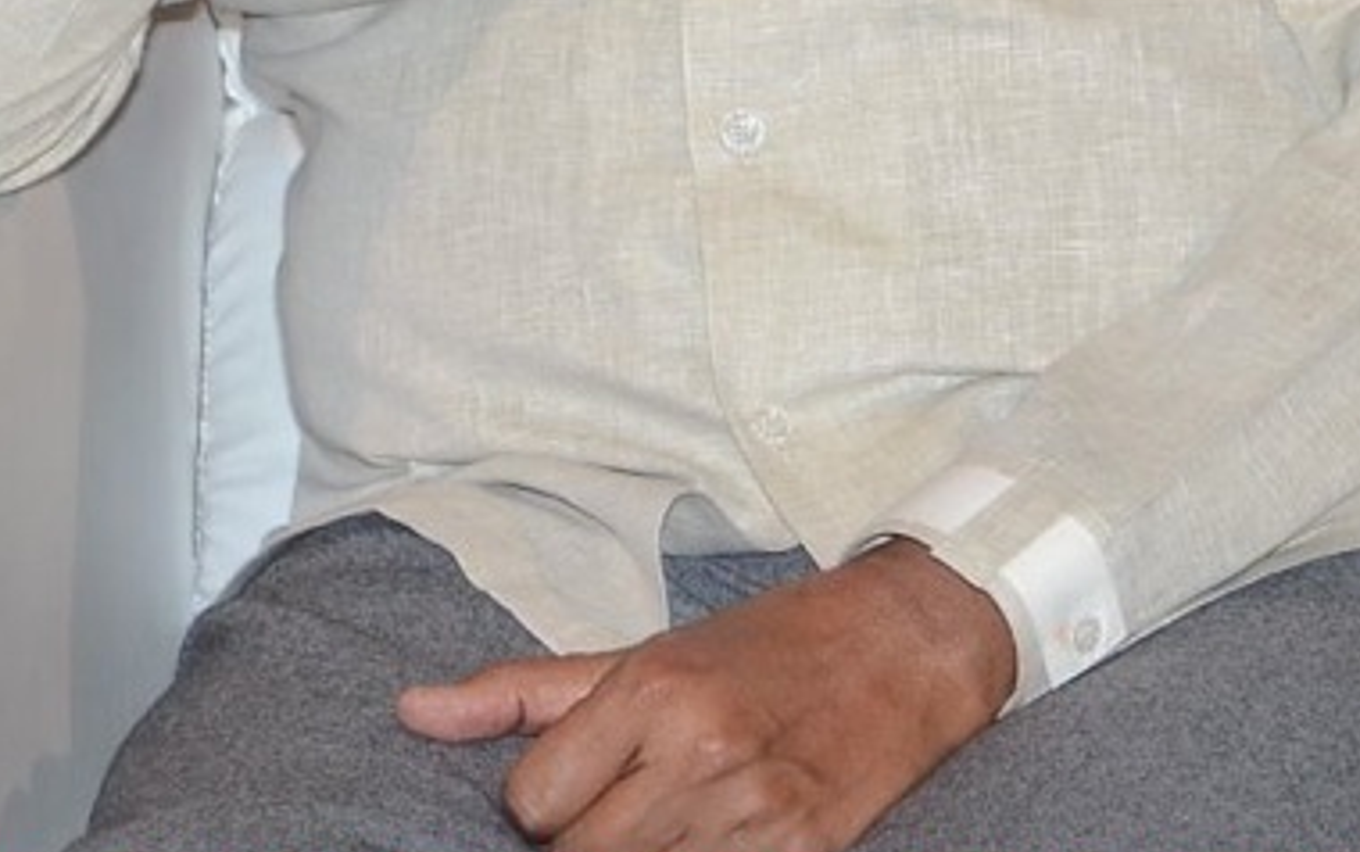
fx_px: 20314
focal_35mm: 548
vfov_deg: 2.4
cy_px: -385
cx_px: 1797
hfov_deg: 3.8
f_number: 6.3
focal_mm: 105
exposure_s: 1/125
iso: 500
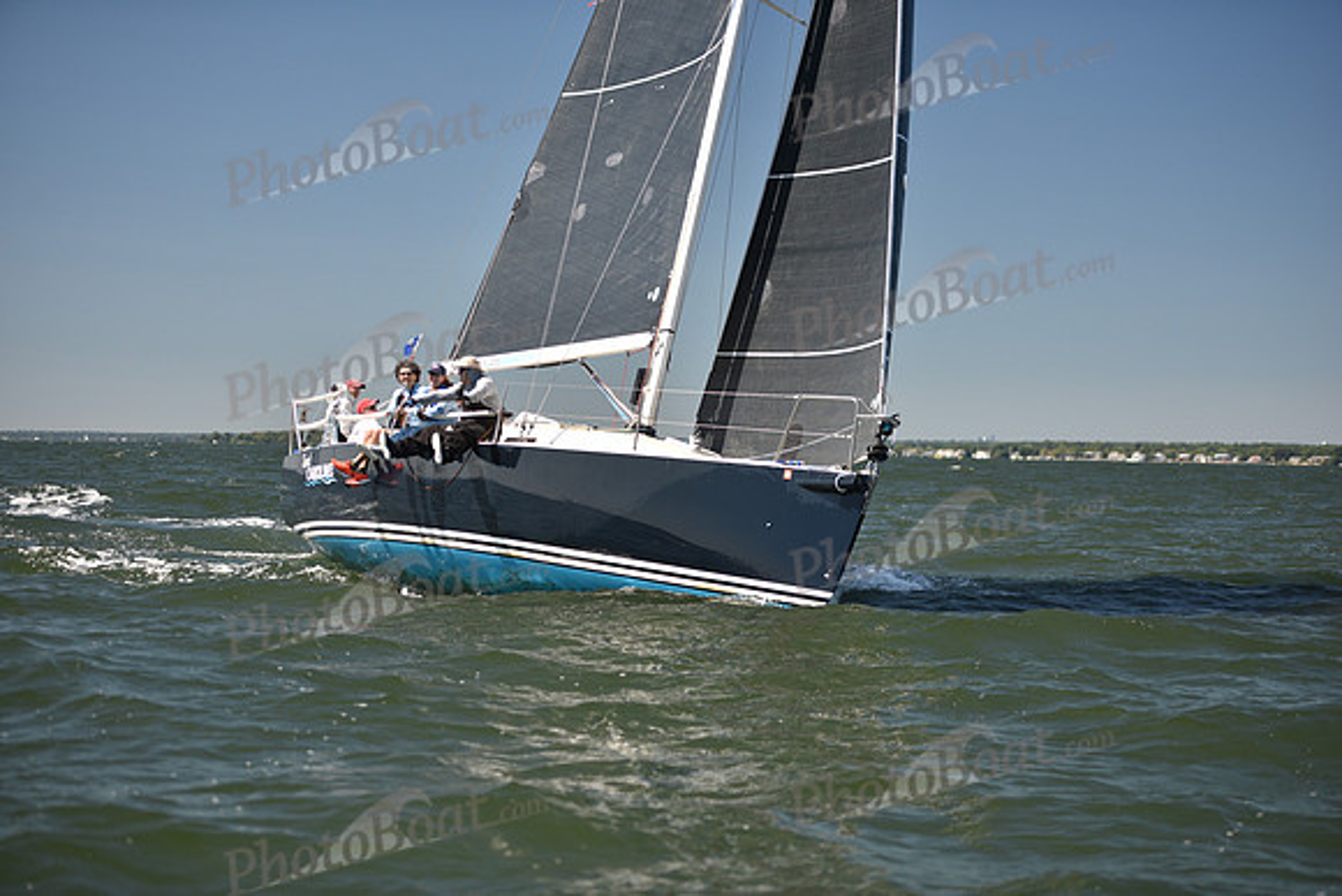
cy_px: 448
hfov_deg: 28.8
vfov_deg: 19.5
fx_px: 2610
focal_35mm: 70
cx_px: 671
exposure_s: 1/1250
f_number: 2.8
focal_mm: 70
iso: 250
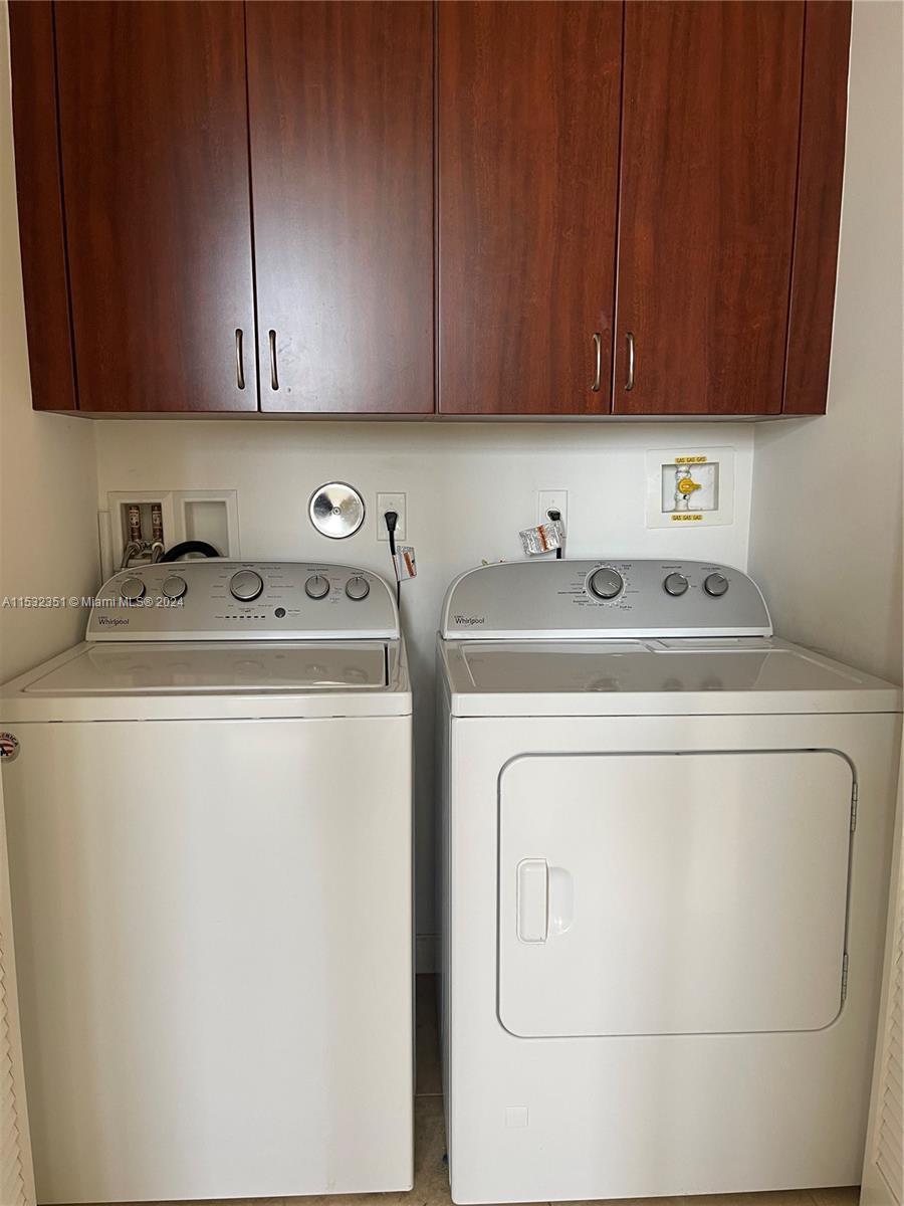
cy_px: 603
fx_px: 871
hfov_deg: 54.9
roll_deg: +1.0
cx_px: 452
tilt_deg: -8.4
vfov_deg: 69.4
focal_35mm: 25
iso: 125
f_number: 1.6
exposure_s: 1/86
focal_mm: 5.1
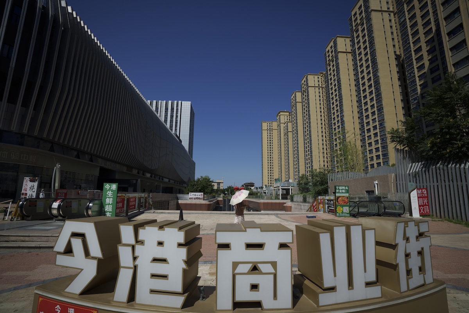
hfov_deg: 96.7
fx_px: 208
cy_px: 156
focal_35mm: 16
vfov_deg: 73.7
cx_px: 234
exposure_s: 1/1000
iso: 125
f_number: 8
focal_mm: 16
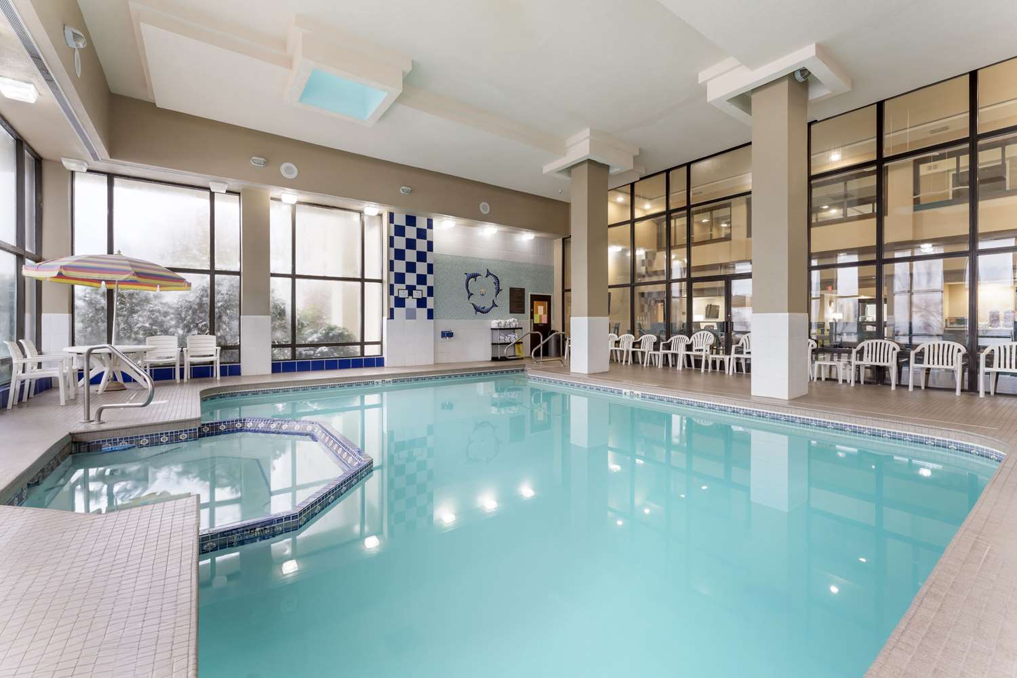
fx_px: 395
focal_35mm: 14
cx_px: 508
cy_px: 339
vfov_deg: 81.2
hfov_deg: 104.3
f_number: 8
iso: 400
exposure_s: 1/25
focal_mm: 14
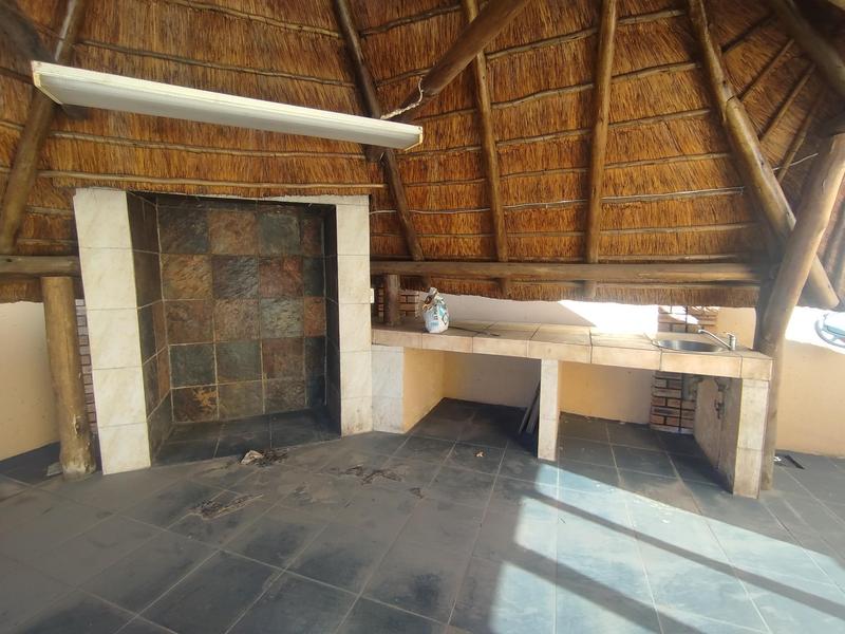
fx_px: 366
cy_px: 317
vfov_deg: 81.7
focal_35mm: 15
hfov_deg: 98.2
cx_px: 422
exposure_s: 1/50
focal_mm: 1.65
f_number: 2.2
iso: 64
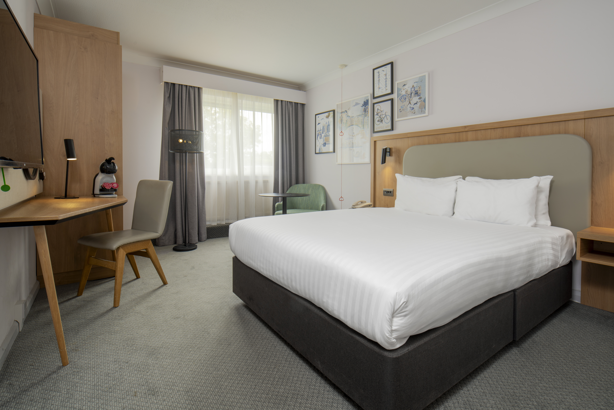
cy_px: 205
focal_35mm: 17
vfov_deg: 70.4
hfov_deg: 93.3
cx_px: 307
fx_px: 290
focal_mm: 17
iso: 125
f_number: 16
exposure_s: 2
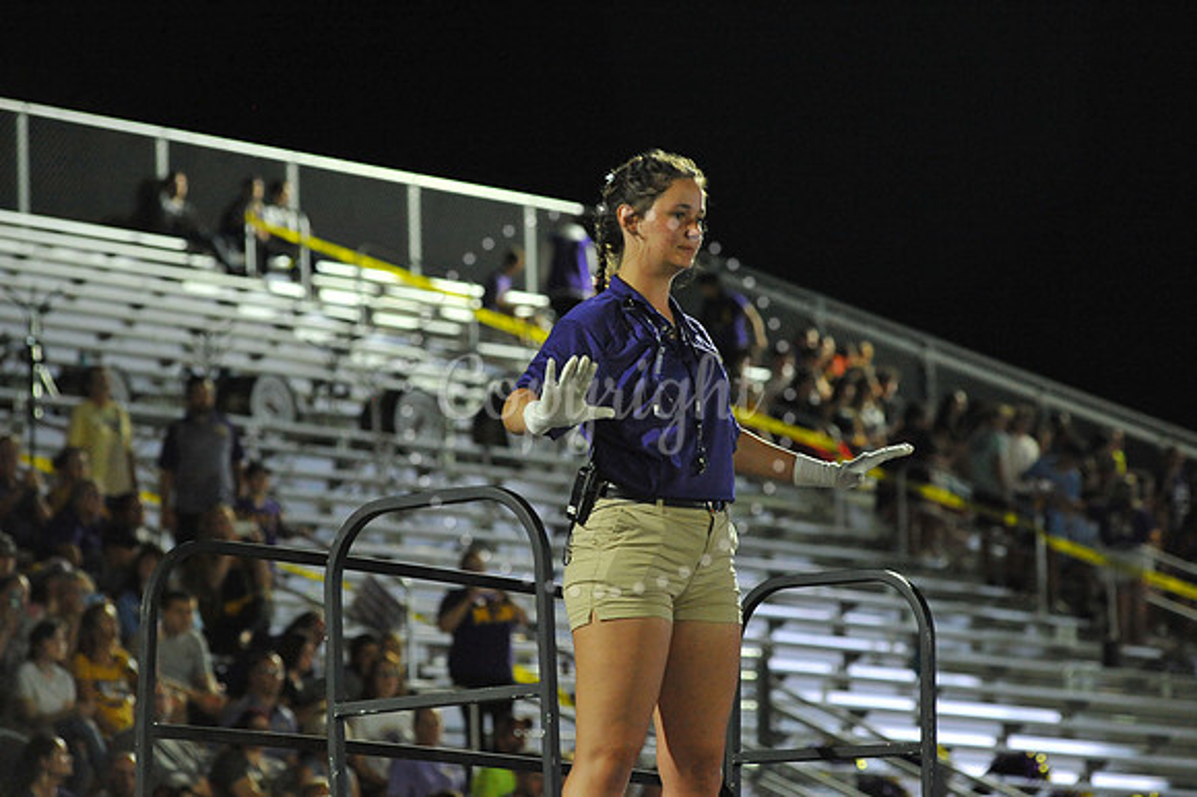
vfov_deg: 8.8
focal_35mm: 155
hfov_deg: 13.3
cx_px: 598
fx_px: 5151
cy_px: 398
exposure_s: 1/250
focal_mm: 155
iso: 5000
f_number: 5.6
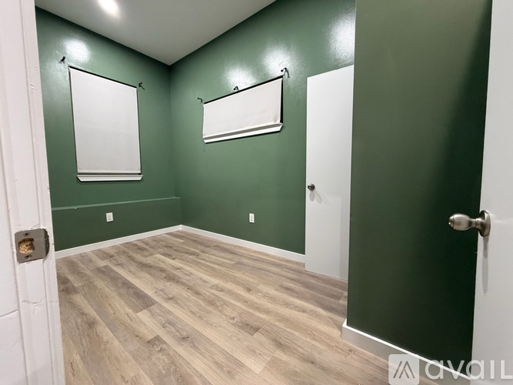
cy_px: 192
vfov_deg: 85.7
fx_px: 207
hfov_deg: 102.1
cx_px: 256
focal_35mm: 14
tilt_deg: -5.0
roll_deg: +0.3
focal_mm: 2.22
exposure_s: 1/60
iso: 400
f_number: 2.2
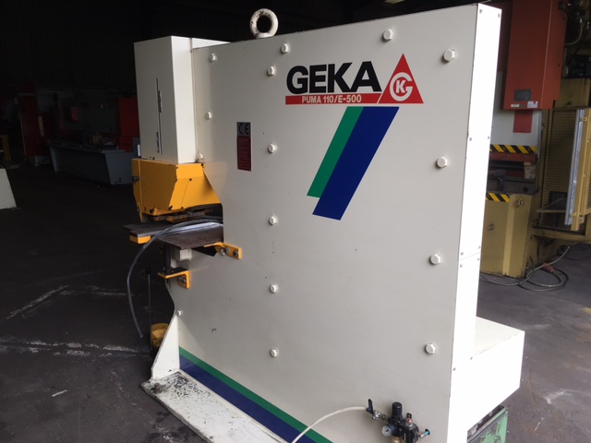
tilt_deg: -11.7
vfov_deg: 48.2
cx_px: 296
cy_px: 222
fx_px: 495
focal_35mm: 29
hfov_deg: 61.7
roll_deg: +0.1
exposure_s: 1/100
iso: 32
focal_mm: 4.15
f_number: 2.2
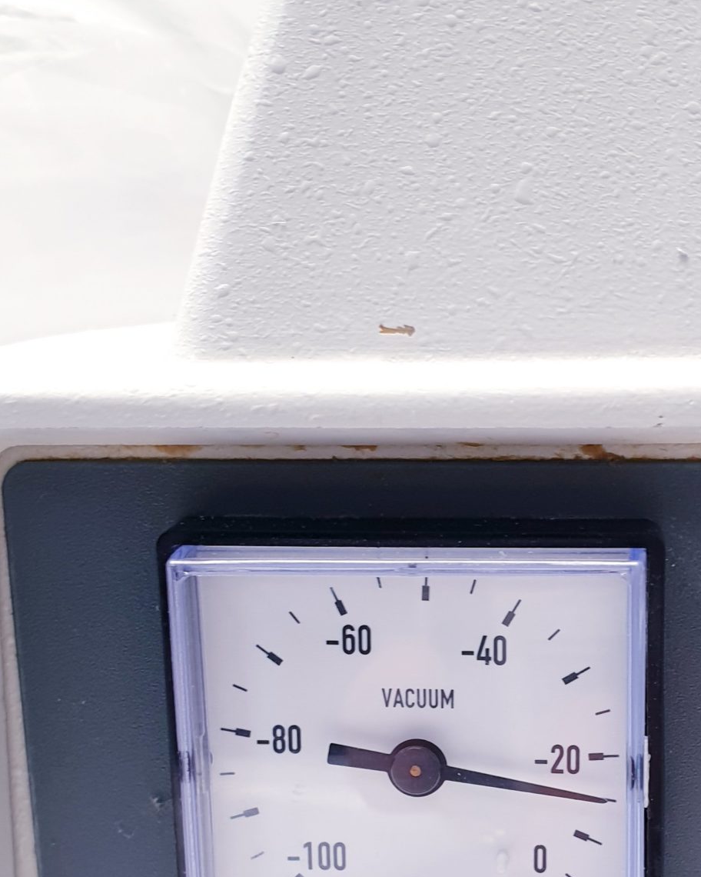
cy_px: 645
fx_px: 1478
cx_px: 491
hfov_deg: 26.5
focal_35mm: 57
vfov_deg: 32.5
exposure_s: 1/50
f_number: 2.4
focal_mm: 4.3
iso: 80
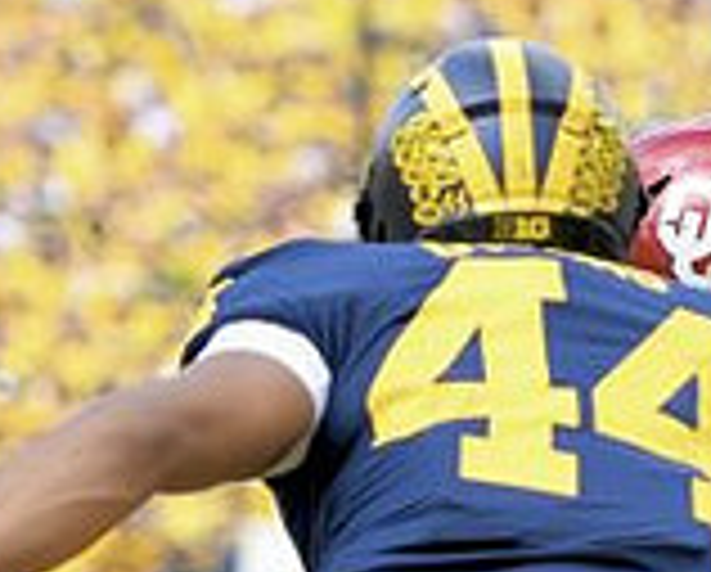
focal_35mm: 577
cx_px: 1134
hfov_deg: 3.3
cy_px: 658
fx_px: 12164
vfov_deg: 2.7
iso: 250
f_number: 2.8
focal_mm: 112
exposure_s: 1/1250
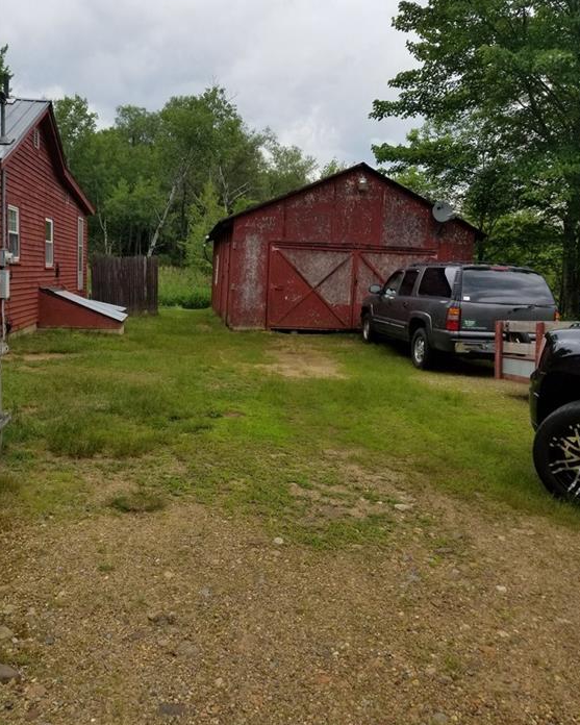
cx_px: 296
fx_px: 601
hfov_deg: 51.5
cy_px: 333
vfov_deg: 62.1
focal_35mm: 28
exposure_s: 1/936
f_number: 1.7
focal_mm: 4.25
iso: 50
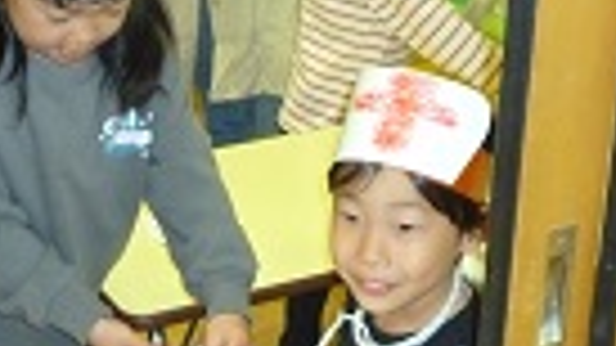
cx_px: 211
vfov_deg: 13.4
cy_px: 324
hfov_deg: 23.8
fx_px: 1453
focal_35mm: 89
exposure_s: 1/60
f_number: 3.1
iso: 500
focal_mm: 5
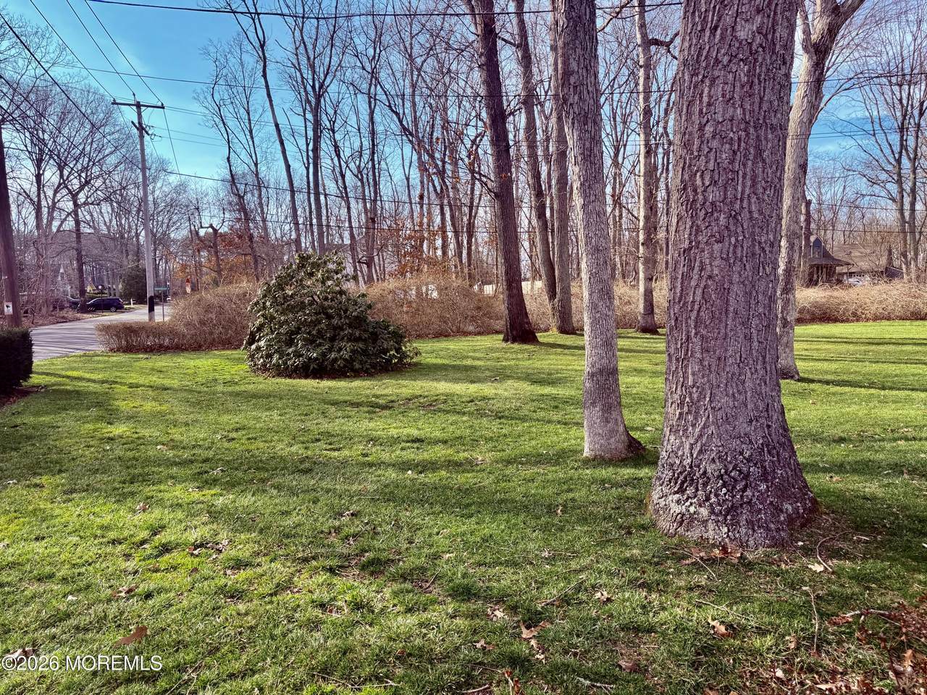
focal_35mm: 24
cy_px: 348
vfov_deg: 56.8
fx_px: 643
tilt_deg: -1.5
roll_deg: +0.3
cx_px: 464
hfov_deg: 71.6
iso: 100
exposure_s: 1/2110
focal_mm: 6.76
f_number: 1.78
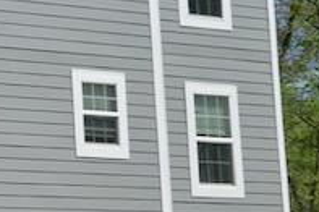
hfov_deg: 9.2
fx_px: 1726
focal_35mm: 195
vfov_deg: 7.0
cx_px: -513
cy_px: 13
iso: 250
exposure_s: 1/125
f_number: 8
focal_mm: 30
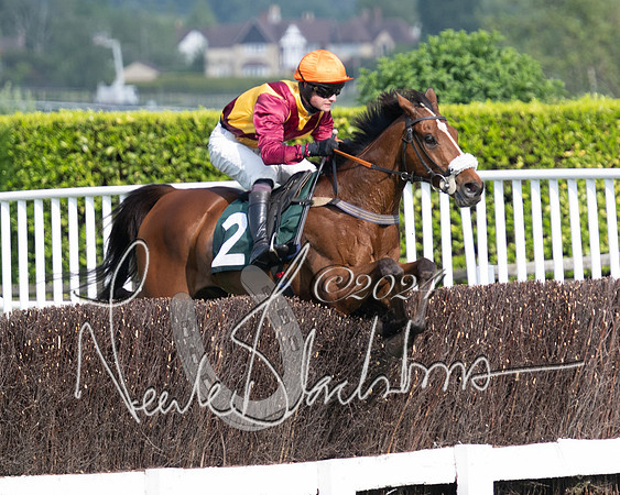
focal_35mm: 434
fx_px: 7956
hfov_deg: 4.5
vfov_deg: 3.6
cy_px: 153
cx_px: 463
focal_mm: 185
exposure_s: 1/2000
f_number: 4
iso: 400
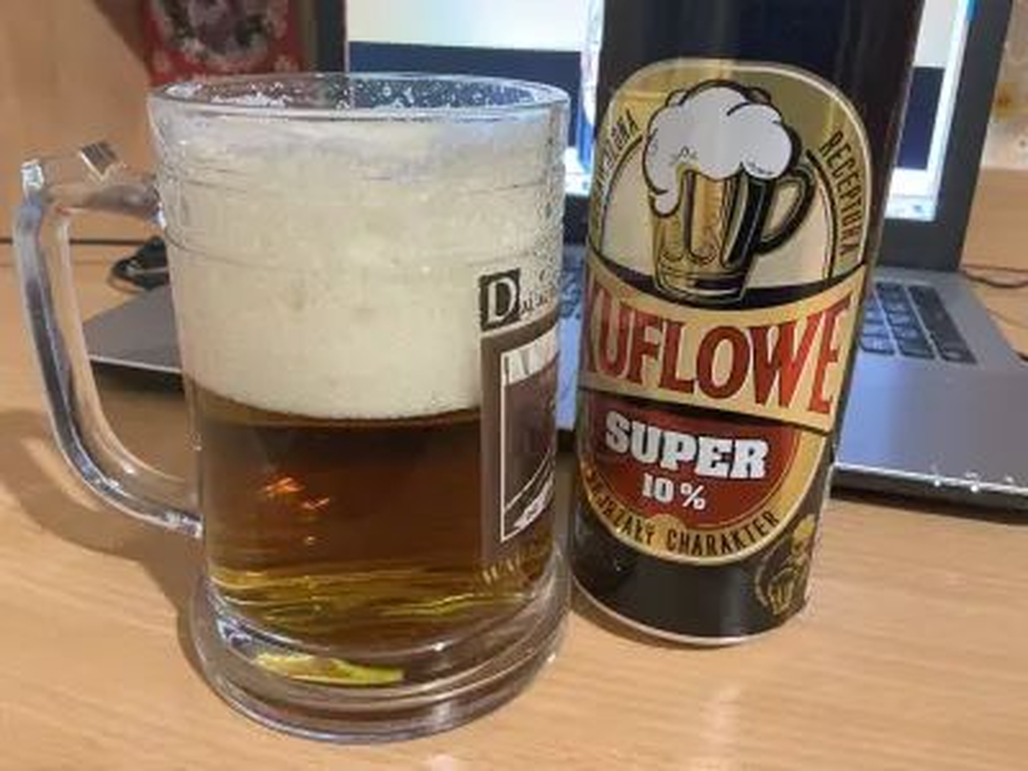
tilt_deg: -24.7
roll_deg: -1.7
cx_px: 514
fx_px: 861
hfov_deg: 61.7
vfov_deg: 48.2
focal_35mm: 29
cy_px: 386
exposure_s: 1/30
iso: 320
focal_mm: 3
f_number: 1.8
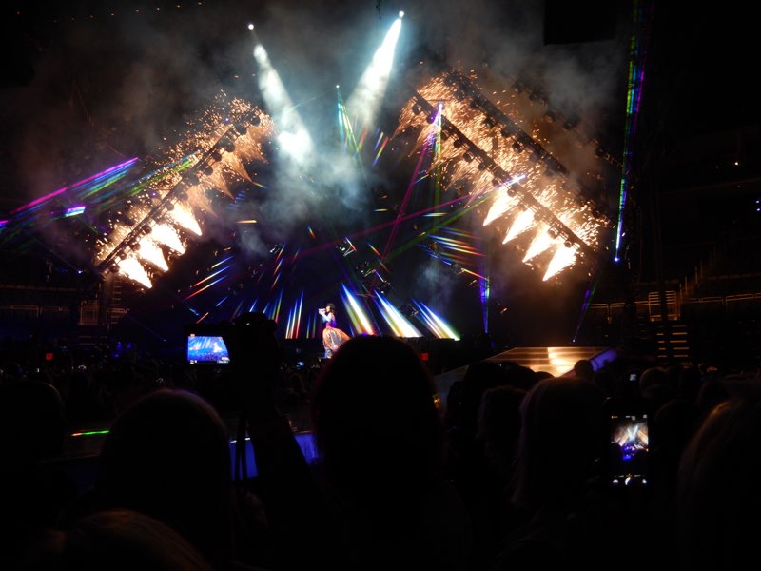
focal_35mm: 32
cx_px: 380
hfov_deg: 56.8
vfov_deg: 44.2
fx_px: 703
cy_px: 286
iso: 200
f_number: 3.8
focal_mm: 5.7
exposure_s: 1/30
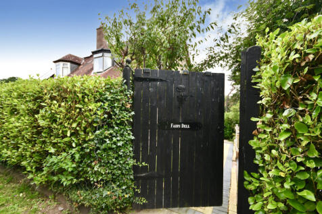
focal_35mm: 15
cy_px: 107
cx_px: 161
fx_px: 134
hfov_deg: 100.4
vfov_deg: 77.3
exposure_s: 1/40
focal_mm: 10
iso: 100
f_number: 6.3
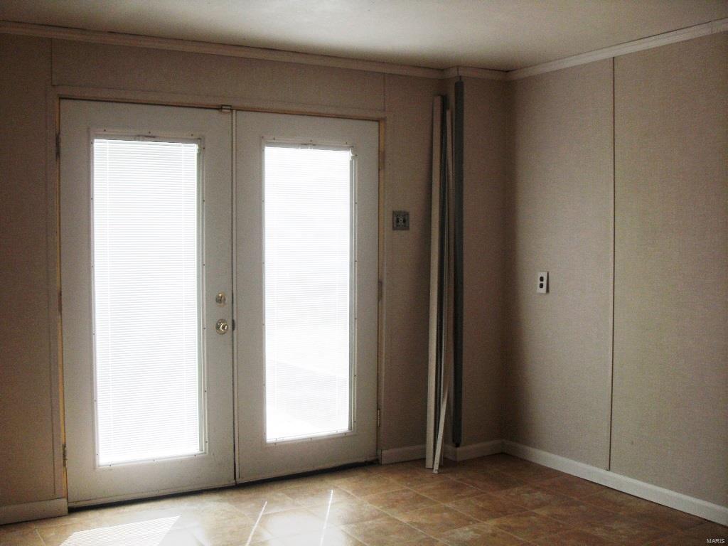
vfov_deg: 38.7
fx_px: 778
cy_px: 273
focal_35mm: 37
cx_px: 364
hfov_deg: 50.1
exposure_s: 1/125
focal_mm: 6.3
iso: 80
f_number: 2.8
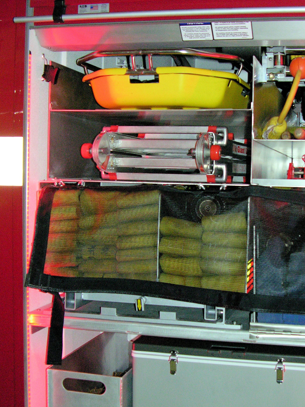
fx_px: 611
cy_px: 211
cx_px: 214
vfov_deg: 36.8
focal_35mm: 52
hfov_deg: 27.8
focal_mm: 8.9
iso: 200
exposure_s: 1/60.1
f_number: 2.8
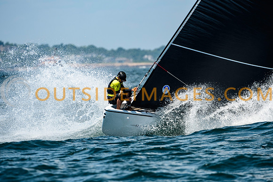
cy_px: 91
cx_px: 136
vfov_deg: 3.0
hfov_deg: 4.4
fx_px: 3527
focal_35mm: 465
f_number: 5.6
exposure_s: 1/2000
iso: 400
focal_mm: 310
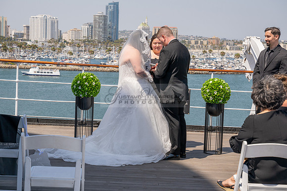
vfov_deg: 19.5
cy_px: 96
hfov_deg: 28.8
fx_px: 558
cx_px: 144
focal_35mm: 70
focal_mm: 70
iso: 200
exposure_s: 1/800
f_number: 8
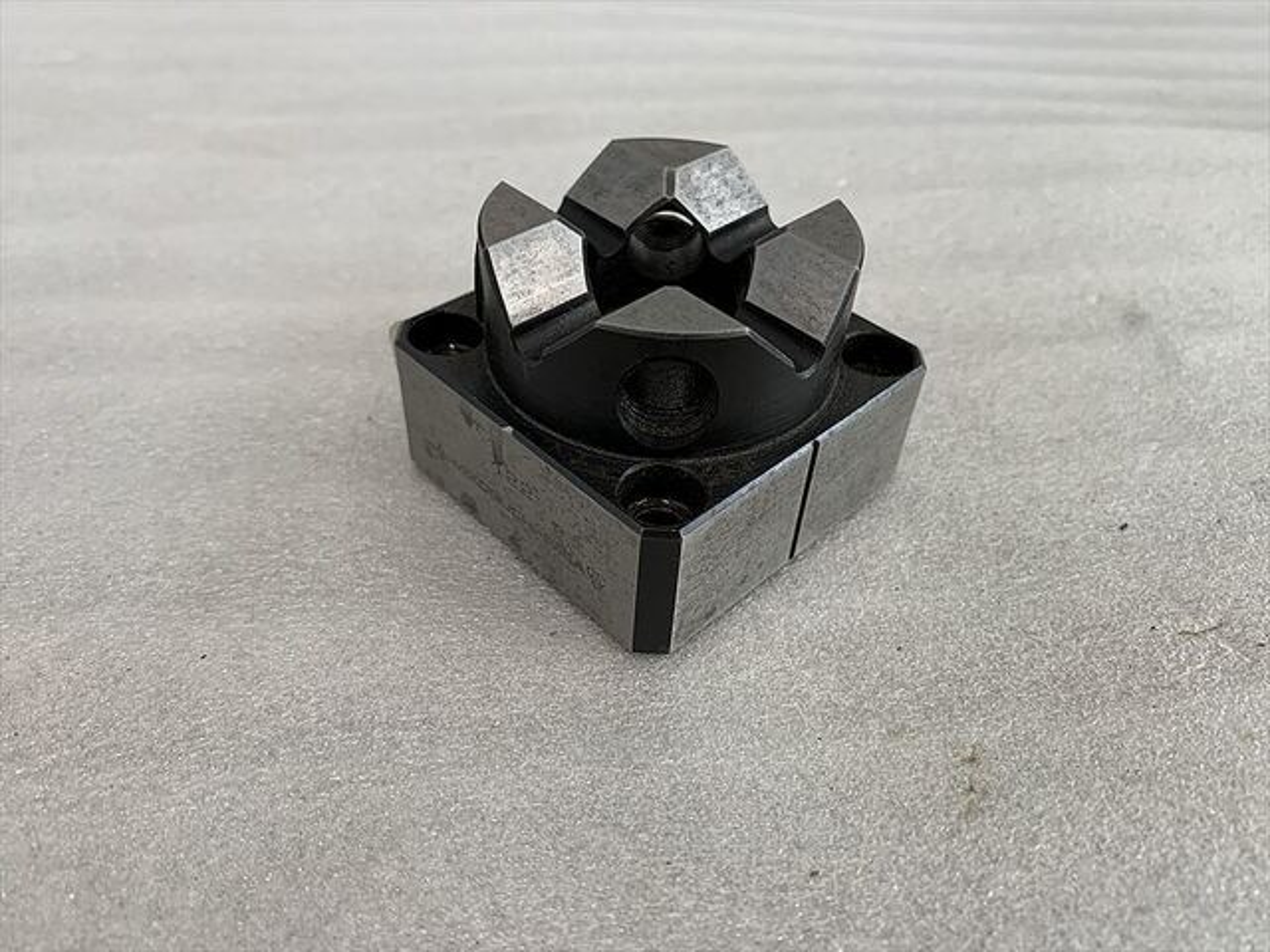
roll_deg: -4.2
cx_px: 635
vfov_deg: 53.1
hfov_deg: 67.3
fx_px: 954
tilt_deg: -42.7
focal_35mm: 26
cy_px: 476
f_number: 1.8
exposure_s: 1/111
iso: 100
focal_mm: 4.25
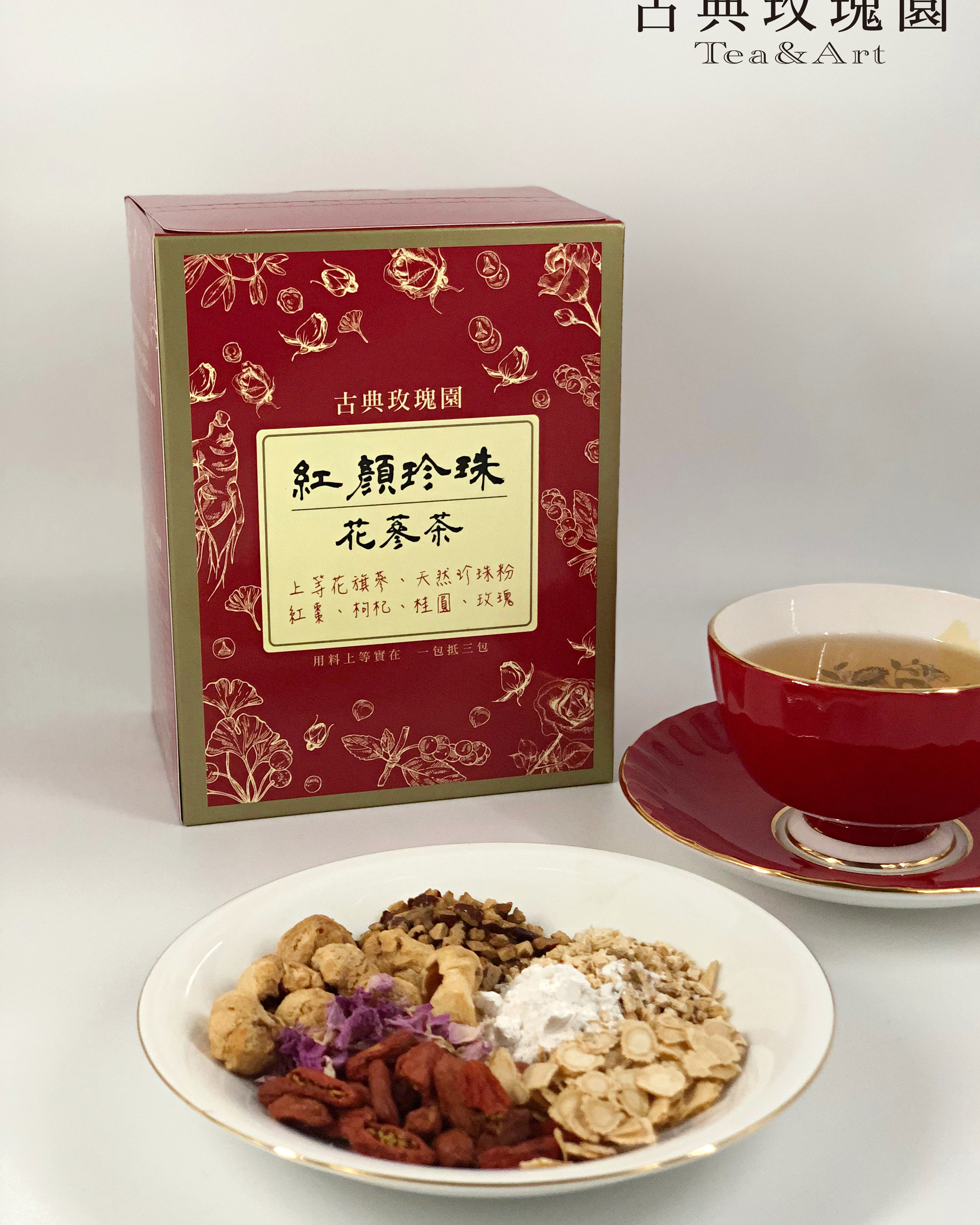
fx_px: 1994
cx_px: 496
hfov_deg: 27.6
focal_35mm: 55
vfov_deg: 34.1
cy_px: 578
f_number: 2.4
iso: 125
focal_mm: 6
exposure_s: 1/30
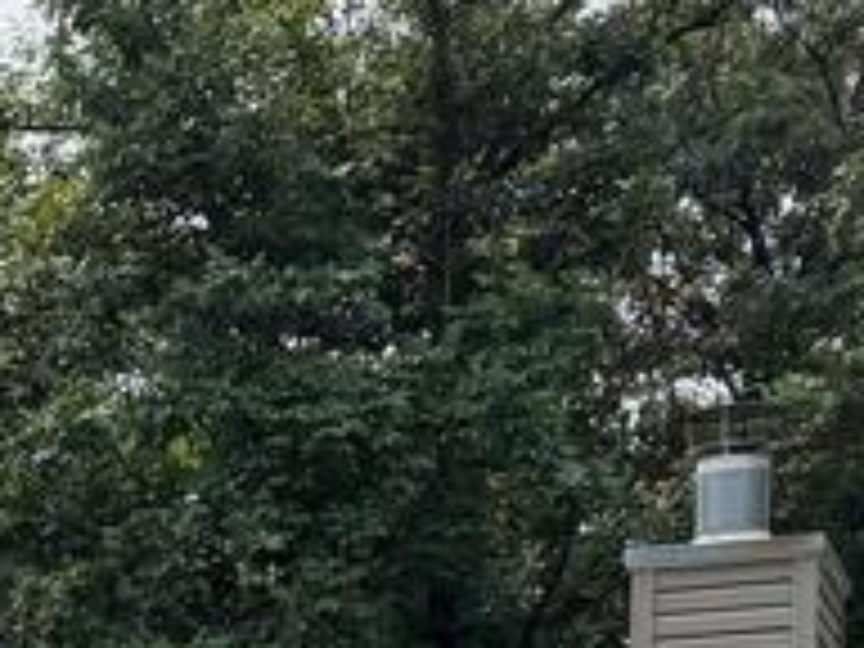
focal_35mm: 128
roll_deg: +1.2
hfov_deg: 11.9
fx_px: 3195
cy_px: 1188
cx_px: -1314
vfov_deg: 10.8
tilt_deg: -0.1
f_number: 1.78
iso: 100
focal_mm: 6.76
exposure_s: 1/3425
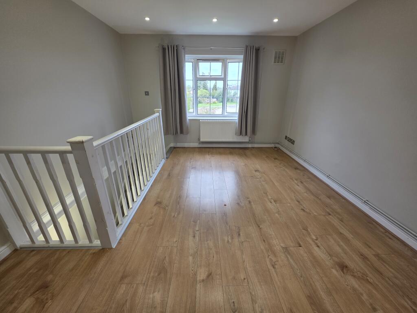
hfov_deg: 106.2
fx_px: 157
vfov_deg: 89.9
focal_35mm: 13
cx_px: 208
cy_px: 156
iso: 40
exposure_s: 1/100
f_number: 1.9
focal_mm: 2.2
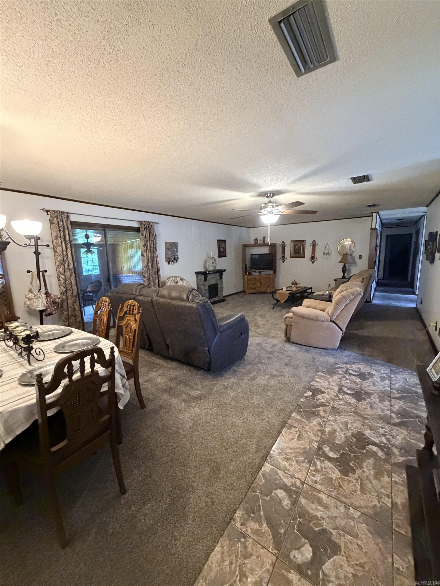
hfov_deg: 85.7
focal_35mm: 14
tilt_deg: -9.1
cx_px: 220
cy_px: 293
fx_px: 237
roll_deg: +1.8
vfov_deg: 102.1
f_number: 2.2
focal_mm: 2.22
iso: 800
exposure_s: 1/60
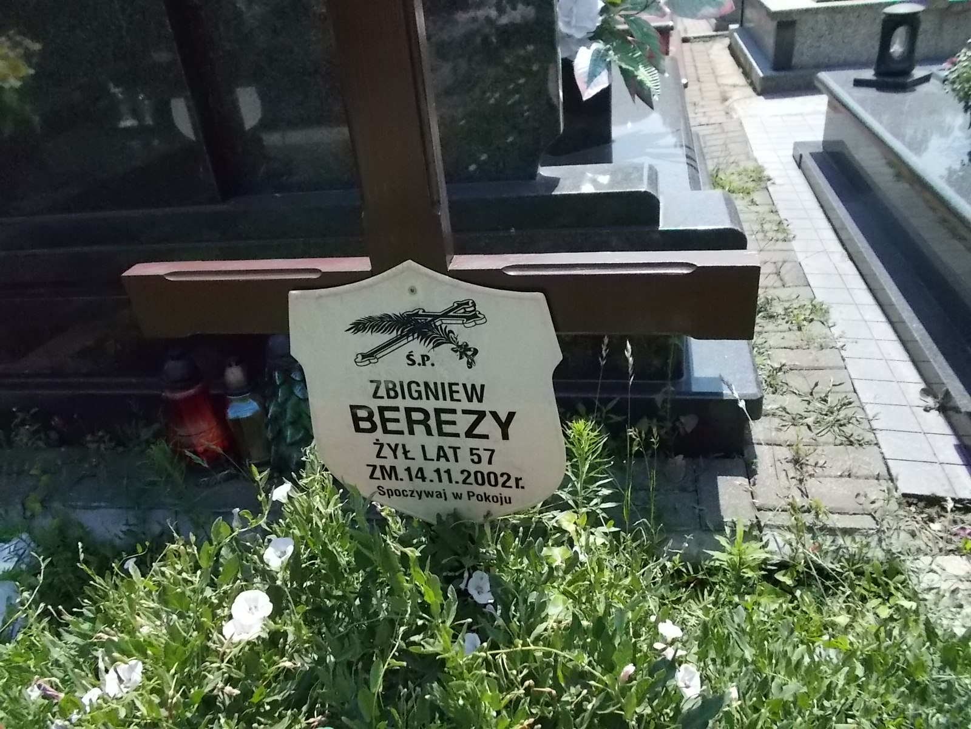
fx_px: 729
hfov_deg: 67.3
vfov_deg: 53.1
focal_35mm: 26
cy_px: 364
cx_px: 486
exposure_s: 1/400
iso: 400
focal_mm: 4.6
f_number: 8
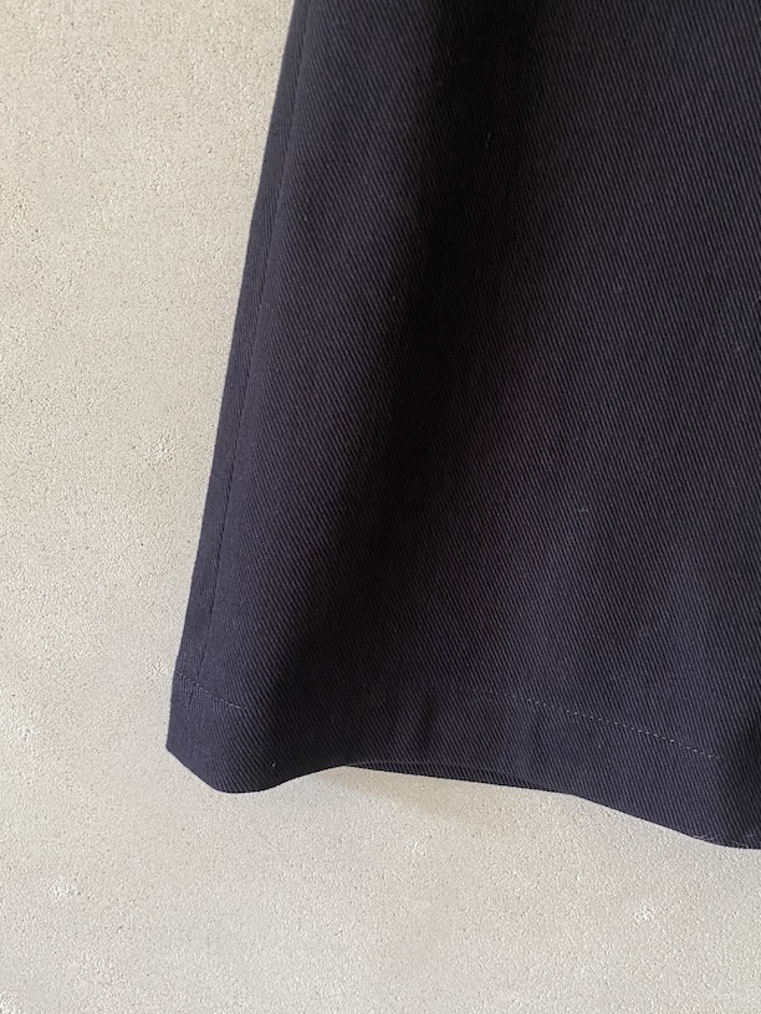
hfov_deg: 41.7
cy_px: 510
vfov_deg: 54.0
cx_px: 438
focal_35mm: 34
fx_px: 997
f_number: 1.8
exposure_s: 1/60
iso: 125
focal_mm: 4.25
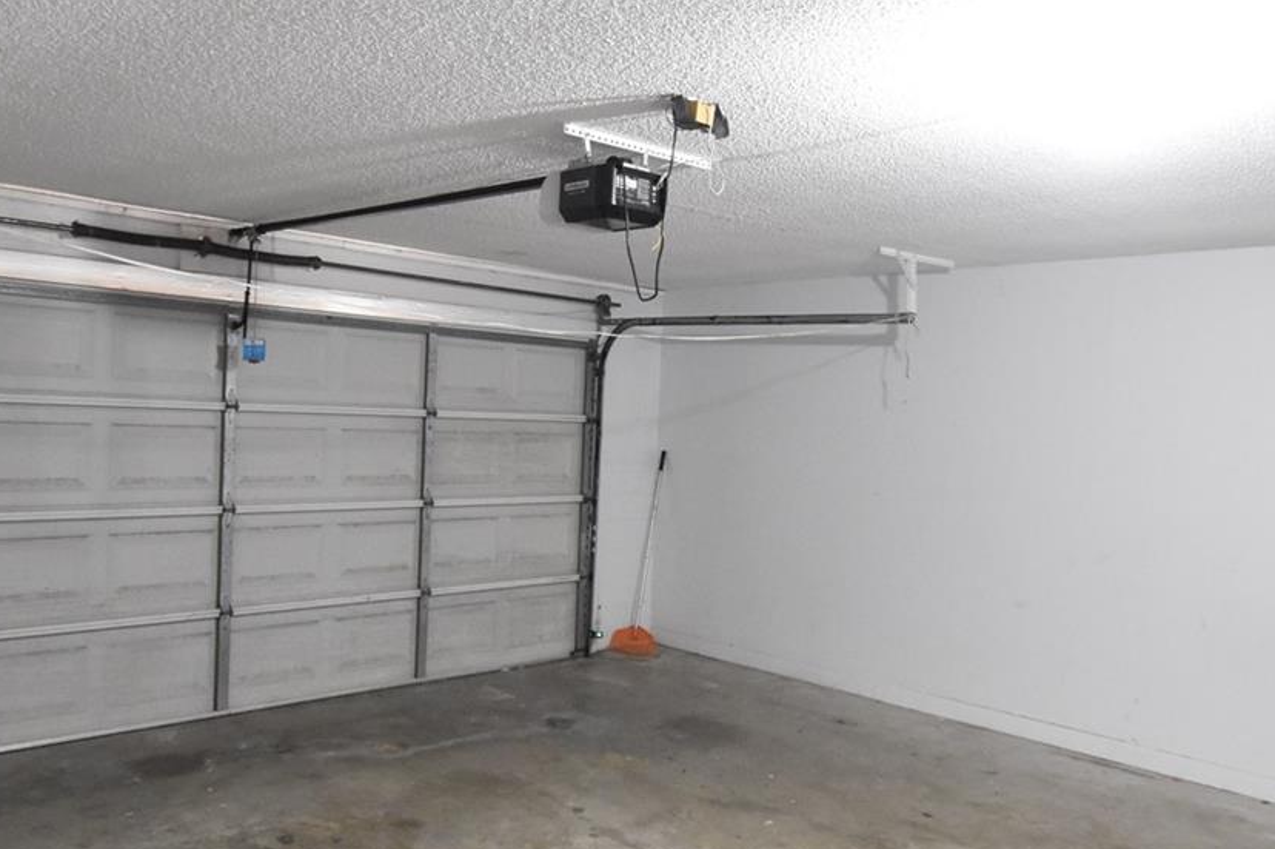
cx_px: 698
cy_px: 447
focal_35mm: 29
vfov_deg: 44.9
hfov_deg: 63.6
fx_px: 1026
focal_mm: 10
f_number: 3.5
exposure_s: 1/60
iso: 3200
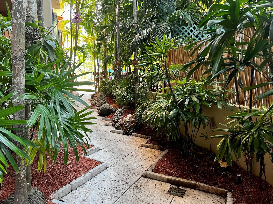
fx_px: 205
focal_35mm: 26
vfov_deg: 53.1
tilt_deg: -5.3
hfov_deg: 67.3
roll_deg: +0.0
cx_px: 136
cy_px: 102
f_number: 1.5
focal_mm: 5.7
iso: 125
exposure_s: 1/96
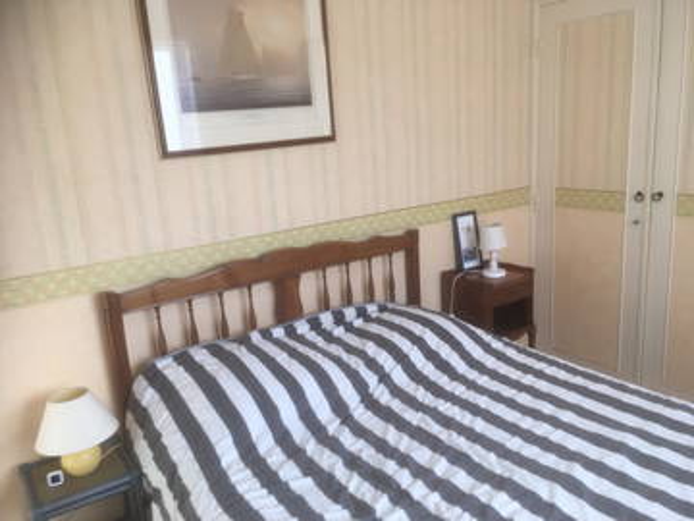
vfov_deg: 48.2
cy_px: 260
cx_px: 347
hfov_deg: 61.7
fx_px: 581
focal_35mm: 29
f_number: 2.2
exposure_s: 1/100
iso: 32
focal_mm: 4.15
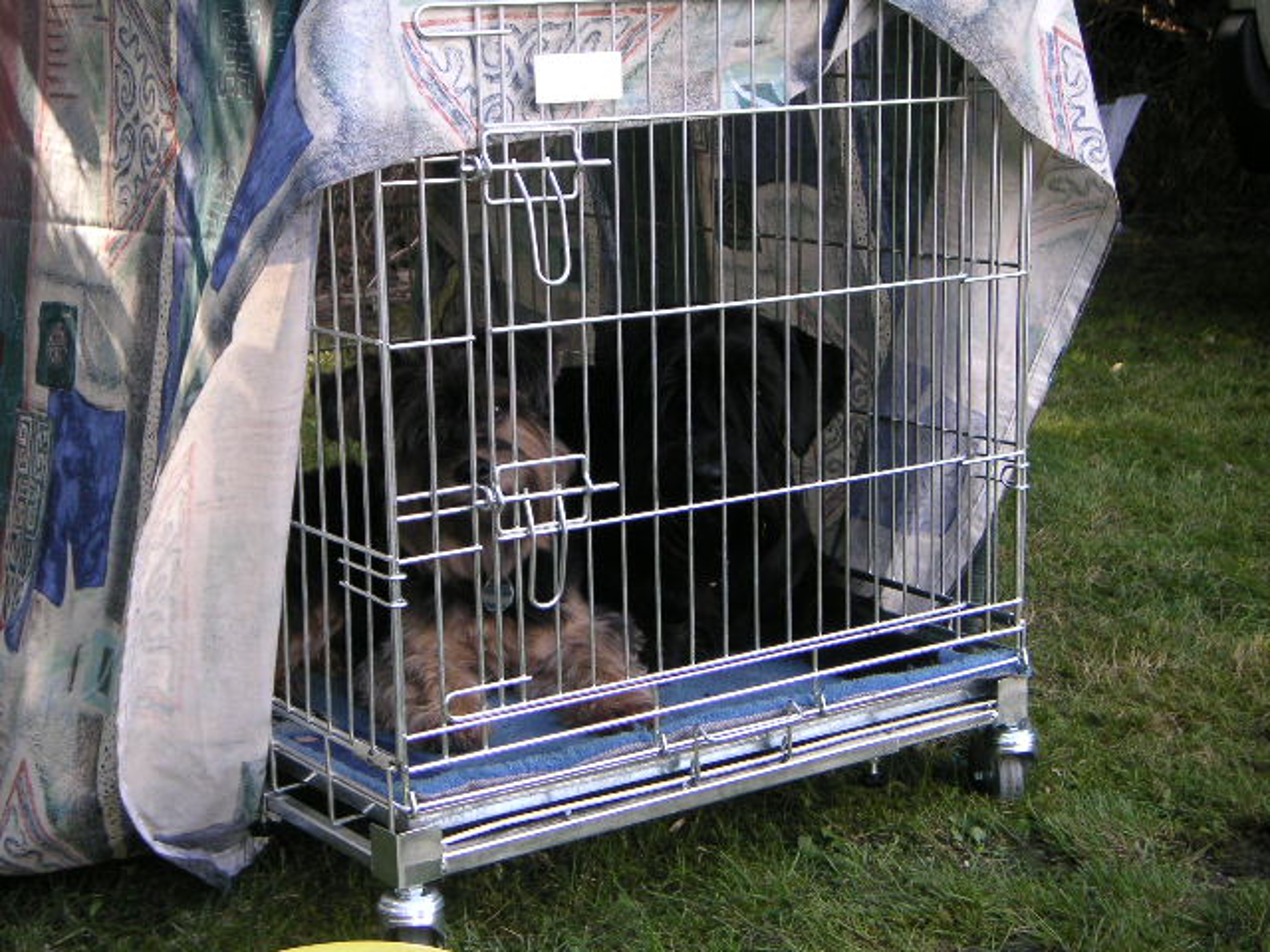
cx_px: 635
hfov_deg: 32.2
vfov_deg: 24.4
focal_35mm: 60
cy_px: 476
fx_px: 2201
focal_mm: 9.3
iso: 64
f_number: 3
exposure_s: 1/60
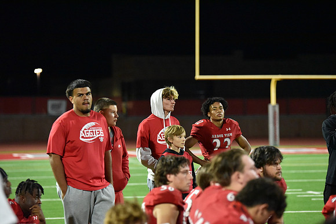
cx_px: 168
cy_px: 112
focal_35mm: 155
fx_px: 1447
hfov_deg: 13.2
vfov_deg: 8.9
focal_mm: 155
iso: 12800
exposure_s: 1/1000
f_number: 2.8
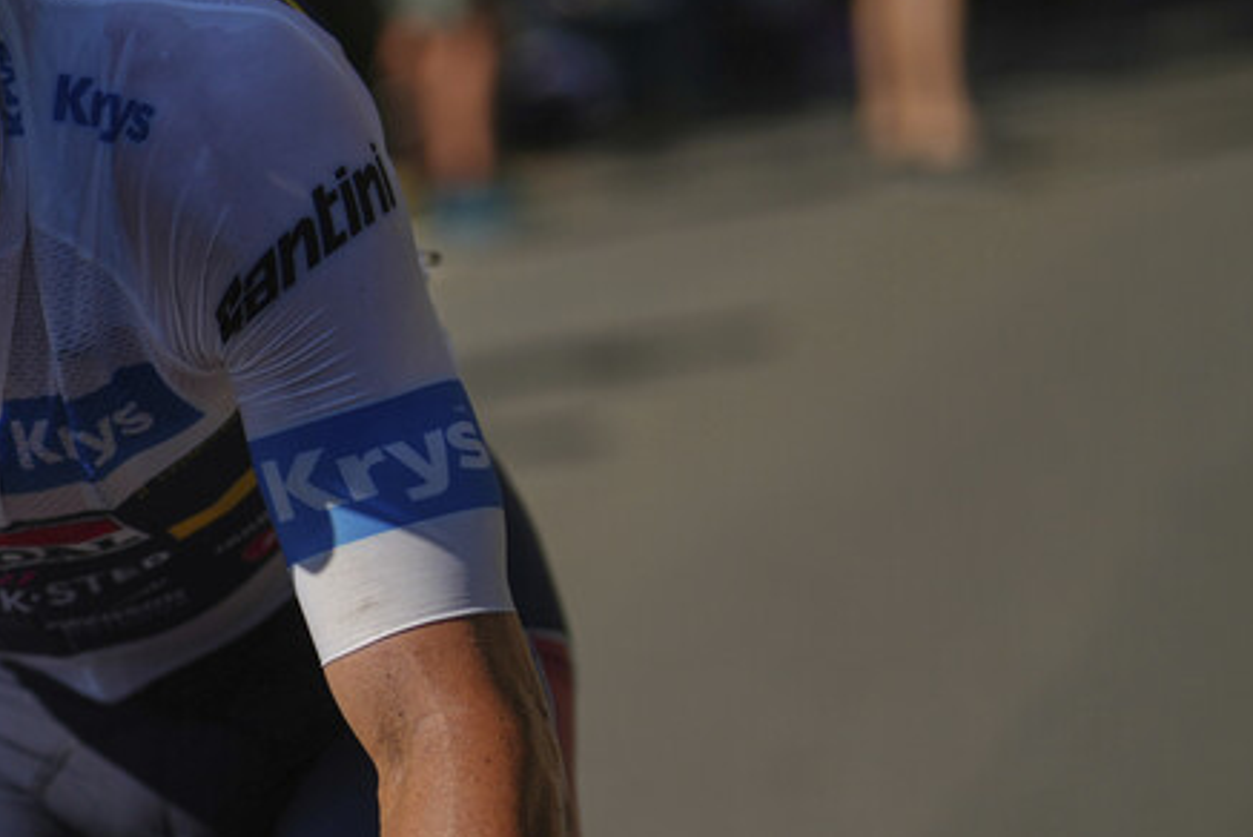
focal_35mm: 183
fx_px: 6373
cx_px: -631
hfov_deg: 10.8
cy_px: 664
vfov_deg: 7.5
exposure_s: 1/10000
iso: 80
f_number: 1.4
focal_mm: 50
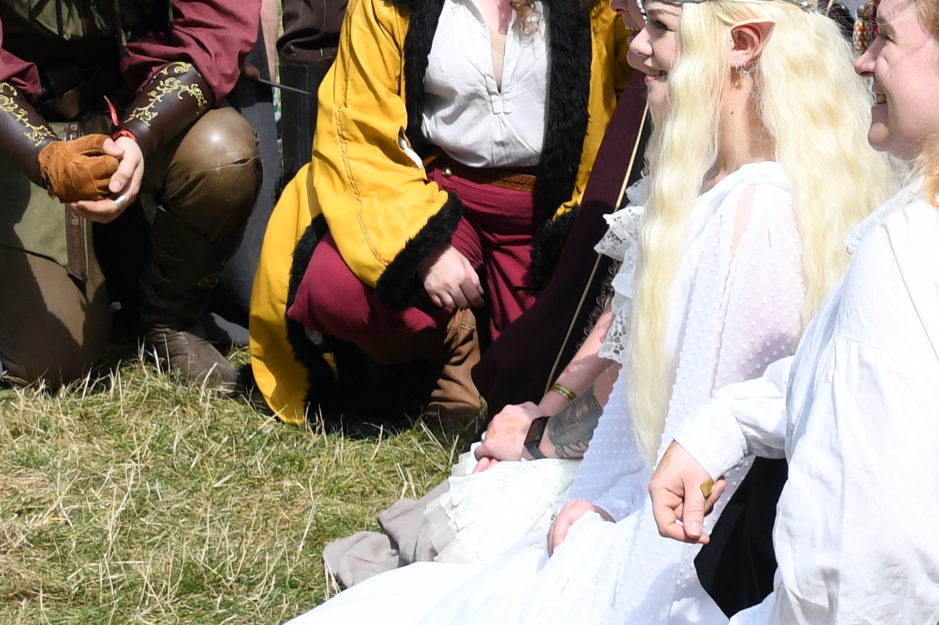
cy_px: -43
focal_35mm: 138
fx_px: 3598
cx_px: 944
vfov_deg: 9.8
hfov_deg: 14.6
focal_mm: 28
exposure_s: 1/1600
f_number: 4
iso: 200
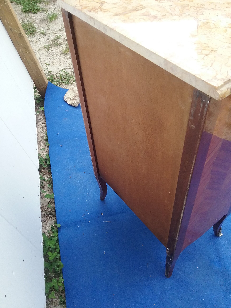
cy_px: 154
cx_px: 116
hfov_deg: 45.4
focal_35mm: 31
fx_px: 276
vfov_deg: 58.4
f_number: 2.2
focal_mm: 3.3
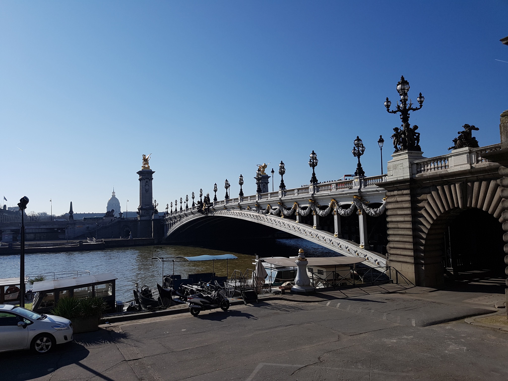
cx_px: 254
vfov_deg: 53.1
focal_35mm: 26
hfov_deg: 67.3
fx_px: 382
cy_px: 190
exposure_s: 1/5792
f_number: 1.7
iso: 50
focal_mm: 4.2
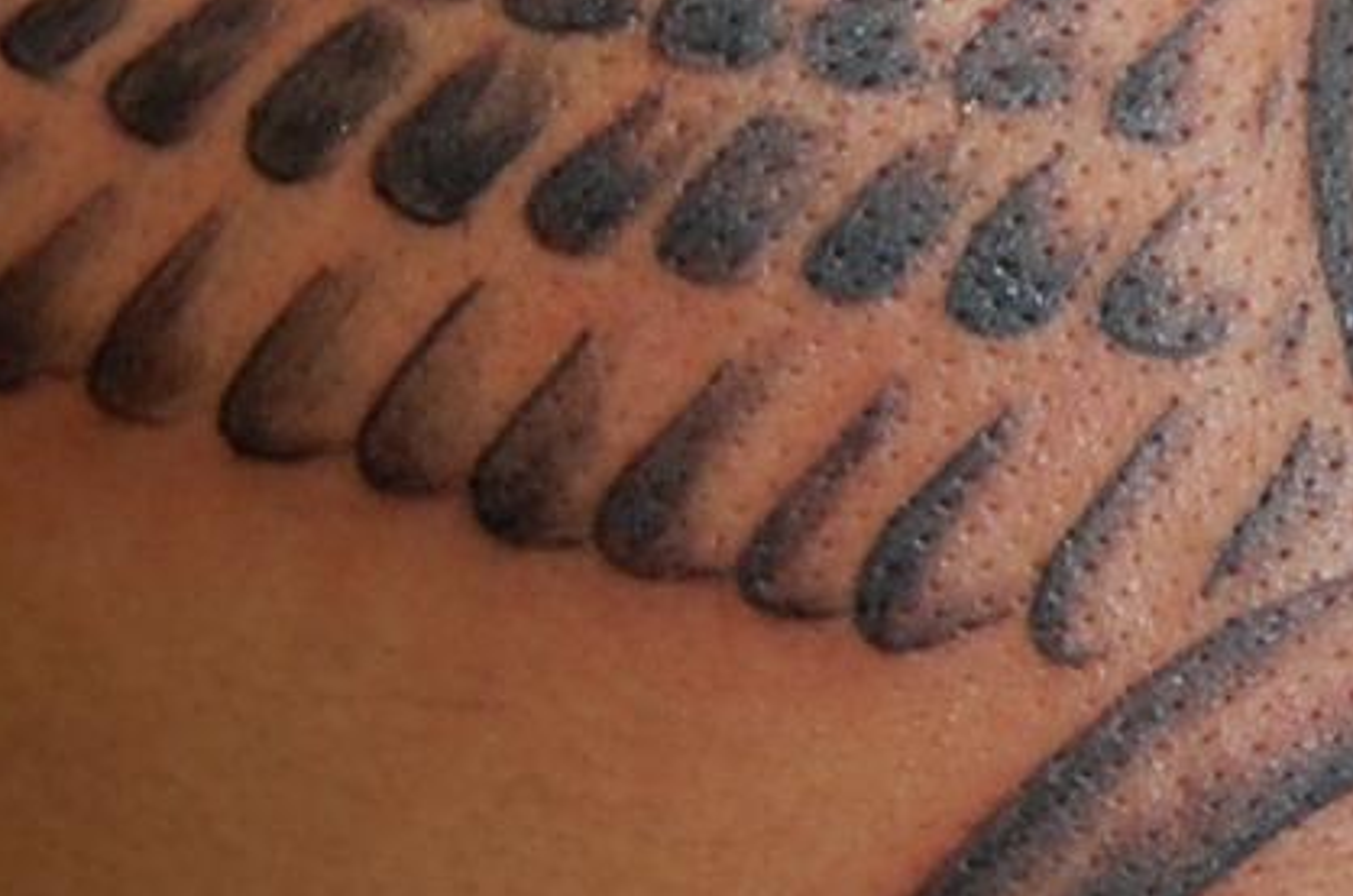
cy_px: 191
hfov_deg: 7.4
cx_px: 2007
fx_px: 10316
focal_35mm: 275
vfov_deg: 5.0
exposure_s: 1/60
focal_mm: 34
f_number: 4.5
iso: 400
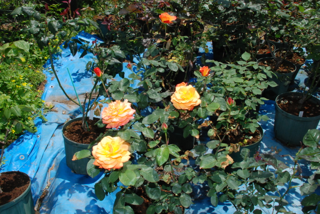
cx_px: 160
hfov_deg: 51.2
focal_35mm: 38
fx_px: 334
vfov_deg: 35.6
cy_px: 107
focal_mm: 25
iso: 800
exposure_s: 1/200
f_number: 25
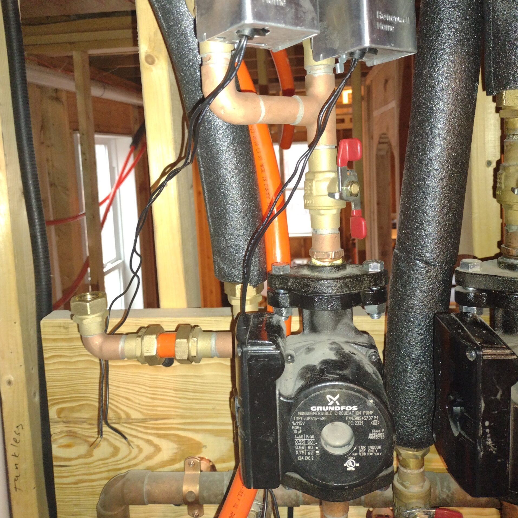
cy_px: 204
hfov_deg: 51.1
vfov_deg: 50.7
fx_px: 542
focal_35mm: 32
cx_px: 260
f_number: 1.7
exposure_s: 1/30
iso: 403
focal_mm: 4.71
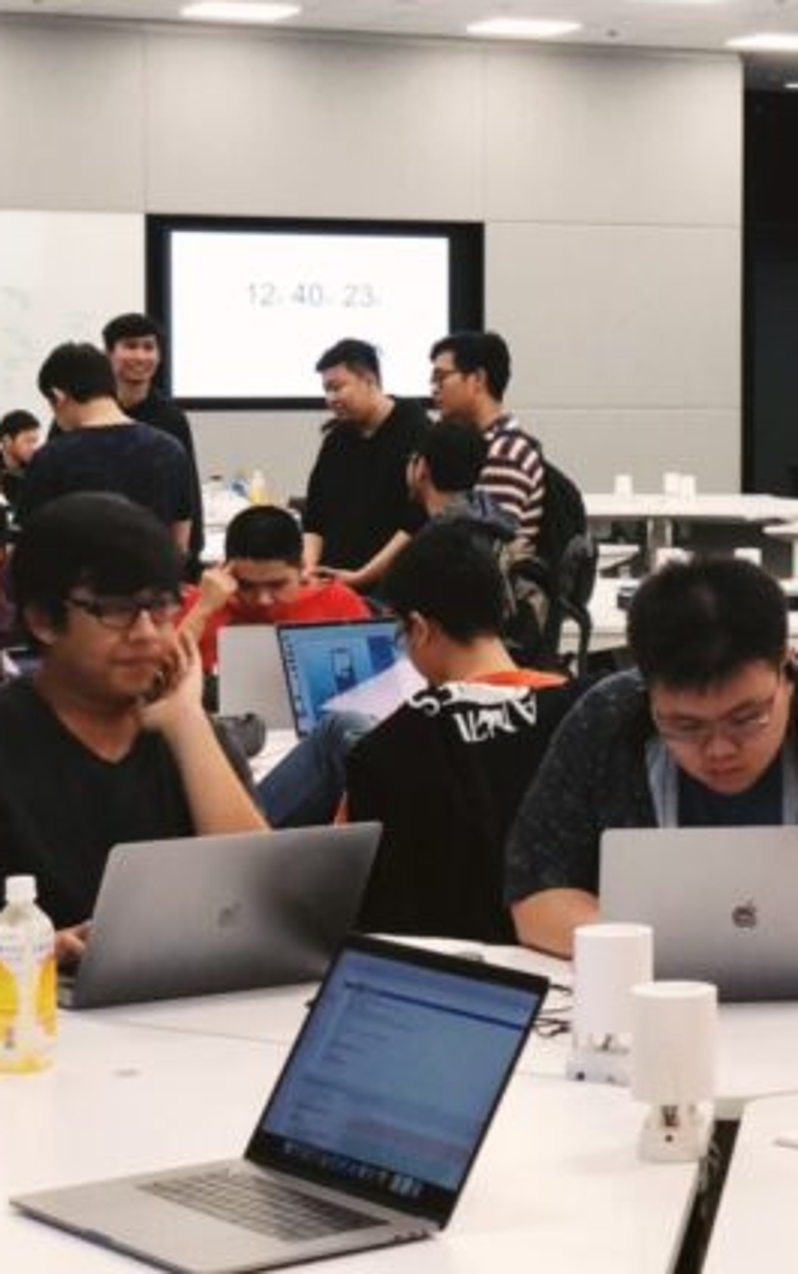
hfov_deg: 12.8
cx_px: 924
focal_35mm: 100
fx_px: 3474
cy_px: 455
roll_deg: +0.7
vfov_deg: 20.7
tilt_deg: -1.3
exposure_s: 1/50
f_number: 2.4
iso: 64
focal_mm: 6
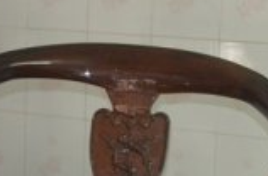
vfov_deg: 11.9
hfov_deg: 17.9
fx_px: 845
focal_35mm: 114
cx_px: 215
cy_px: 74
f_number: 3.5
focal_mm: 18
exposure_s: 1/60
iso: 1600
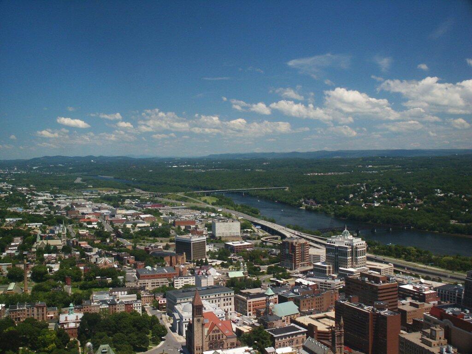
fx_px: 545
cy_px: 177
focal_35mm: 40
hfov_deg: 46.8
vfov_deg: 36.0
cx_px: 236
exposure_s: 1/90
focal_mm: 8.45
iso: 100
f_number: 8
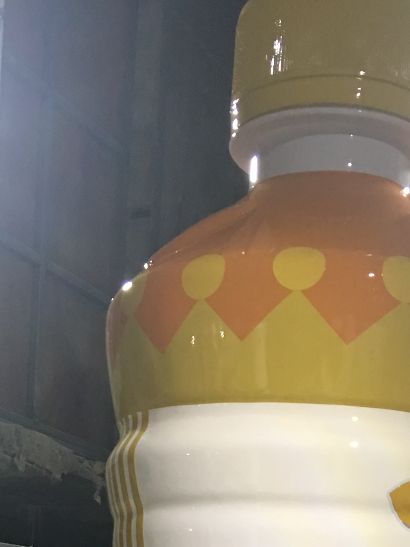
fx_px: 1358
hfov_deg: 17.2
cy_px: 779
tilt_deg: -3.1
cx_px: 238
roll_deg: -4.0
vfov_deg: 20.1
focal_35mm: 86
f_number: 2.2
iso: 64
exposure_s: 1/15
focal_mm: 4.15
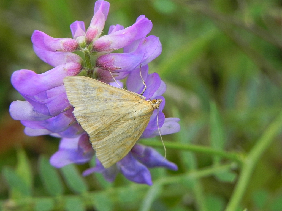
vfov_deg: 14.1
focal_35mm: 105
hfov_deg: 18.7
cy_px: 106
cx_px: 141
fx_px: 855
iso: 160
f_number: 4
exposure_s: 1/175
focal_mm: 18.8
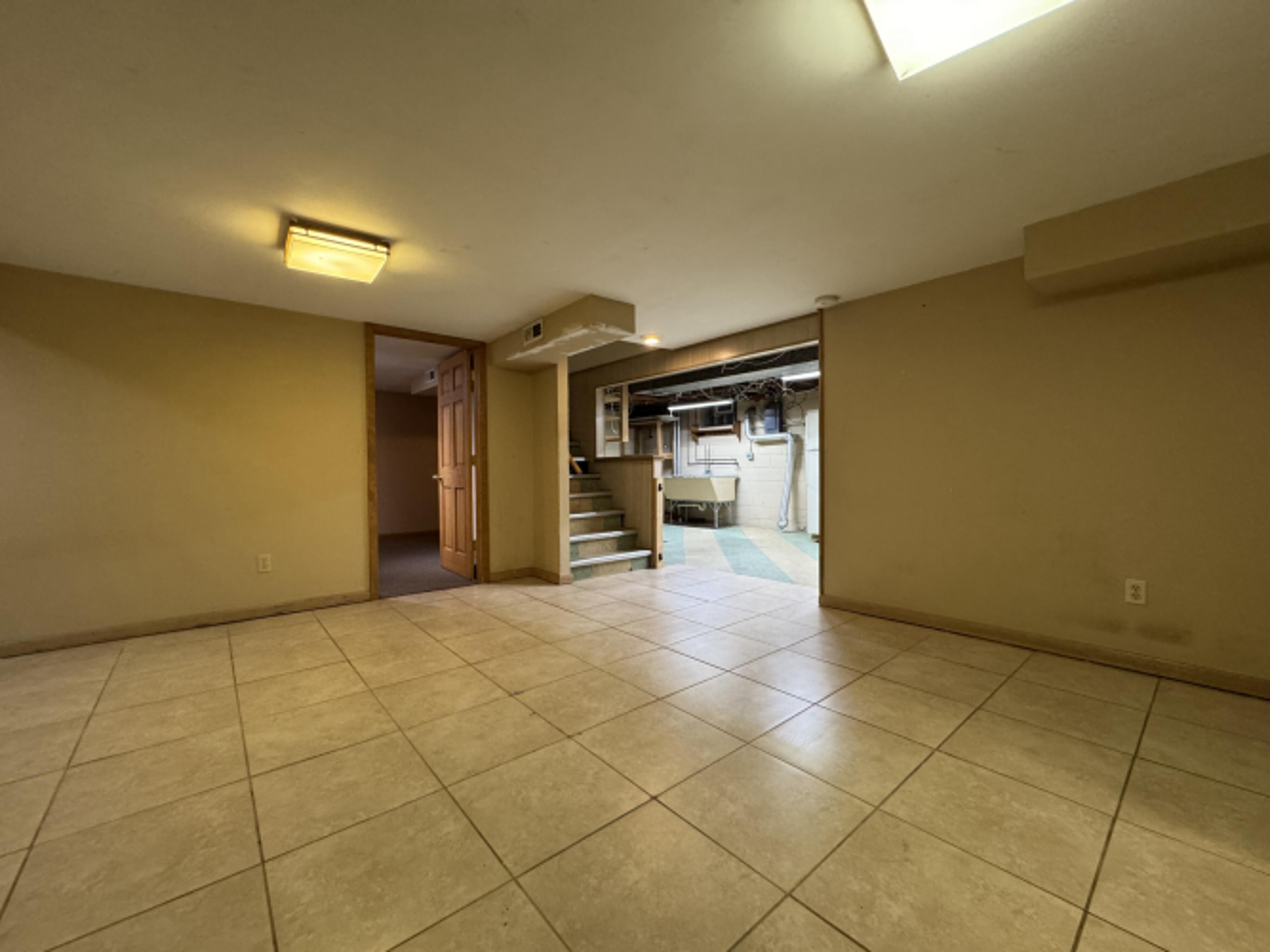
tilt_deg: -2.1
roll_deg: +0.1
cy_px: 476
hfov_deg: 102.1
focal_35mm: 14
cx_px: 635
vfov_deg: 85.7
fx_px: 514
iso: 400
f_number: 2.2
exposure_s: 1/60
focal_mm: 2.22
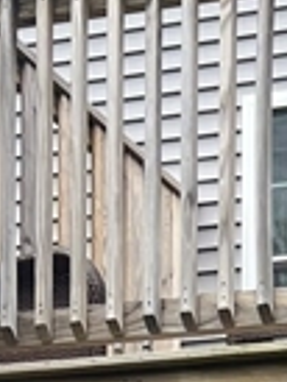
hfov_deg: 9.6
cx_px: 543
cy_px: 954
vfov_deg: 11.1
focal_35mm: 146
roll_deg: -0.8
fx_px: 1611
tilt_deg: +0.8
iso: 50
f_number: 1.5
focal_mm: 5.7
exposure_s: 1/733
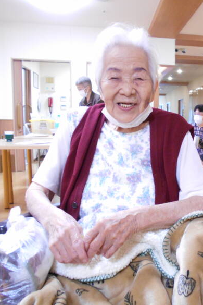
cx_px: 190
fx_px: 313
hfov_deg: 33.6
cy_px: 155
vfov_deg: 51.9
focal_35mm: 37
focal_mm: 4.6
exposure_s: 1/13
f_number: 3.2
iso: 400
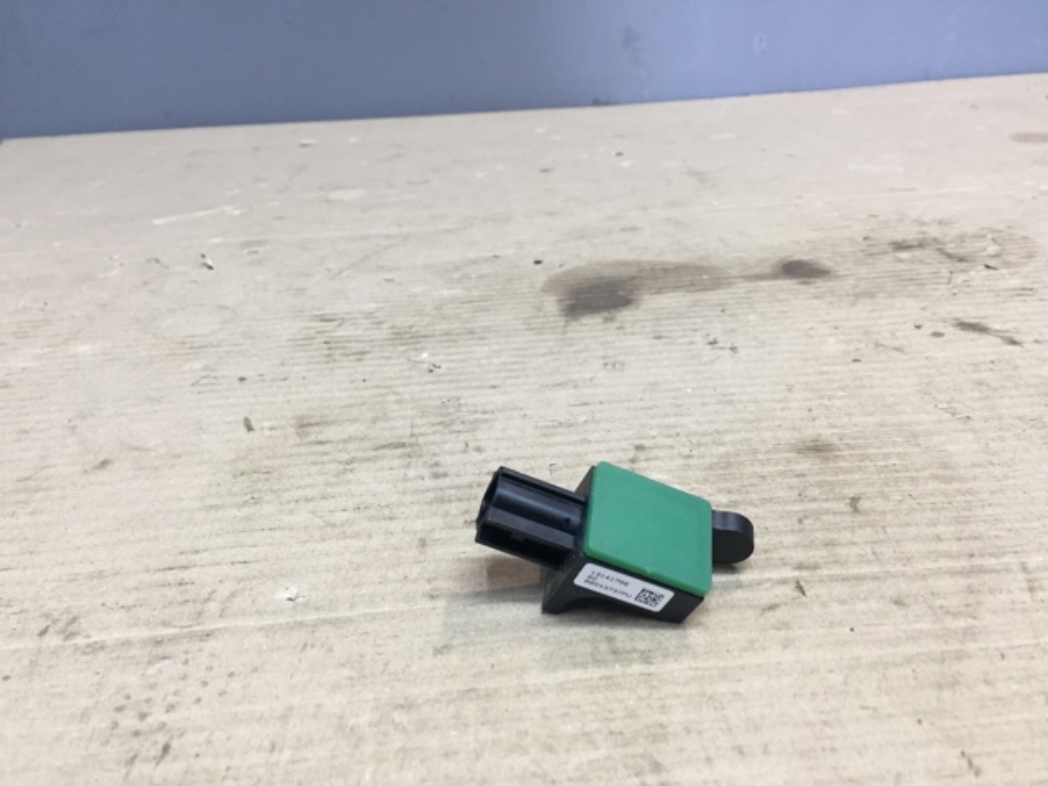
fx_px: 878
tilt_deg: -25.9
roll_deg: +1.3
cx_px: 524
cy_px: 393
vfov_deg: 48.2
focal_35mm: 29
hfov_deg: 61.7
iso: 80
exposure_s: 1/33
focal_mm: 4.15
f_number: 2.2
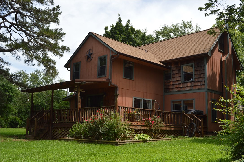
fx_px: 284
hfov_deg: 46.4
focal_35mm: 42
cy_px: 81
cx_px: 122
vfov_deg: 31.8
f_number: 7.1
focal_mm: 28
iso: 100
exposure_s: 1/200
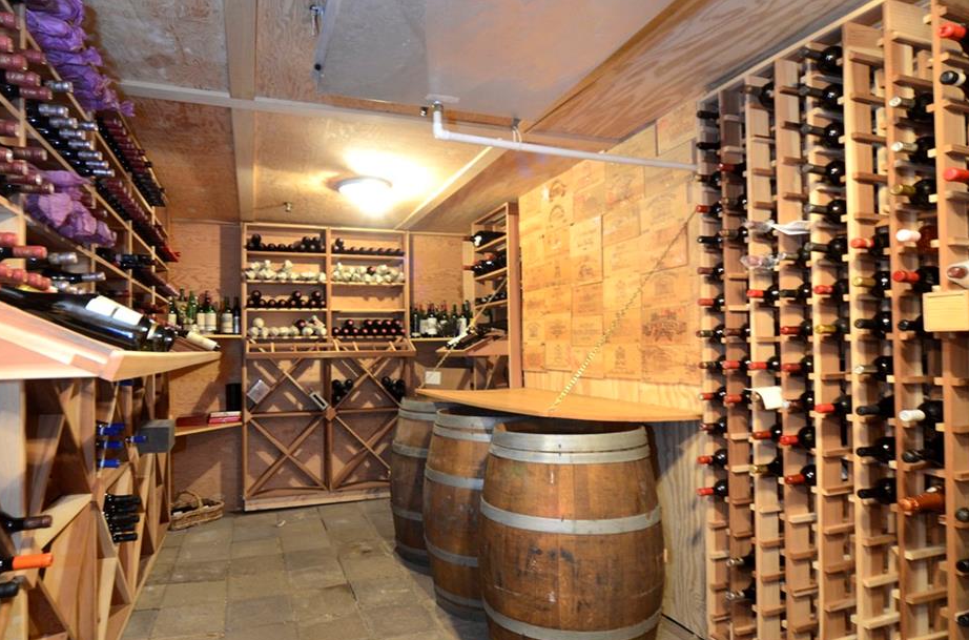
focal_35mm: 20
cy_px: 321
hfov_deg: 84.0
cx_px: 444
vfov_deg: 61.6
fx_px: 537
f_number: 6.3
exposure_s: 1/2.5
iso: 800
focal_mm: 12
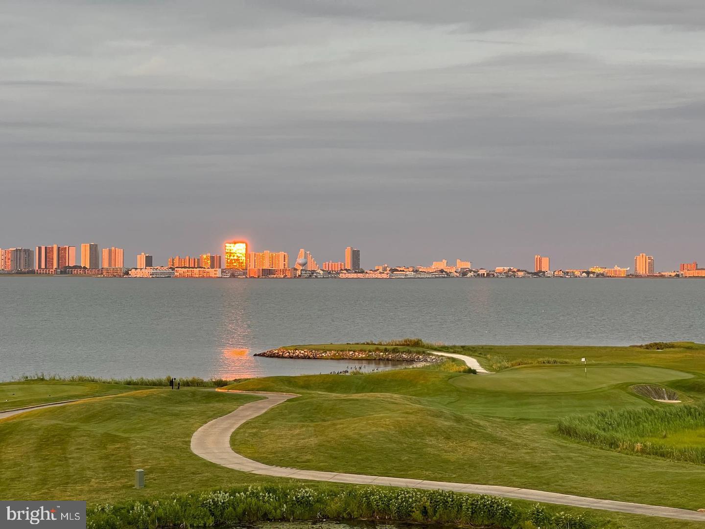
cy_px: 264
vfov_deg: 19.1
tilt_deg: -0.3
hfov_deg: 25.3
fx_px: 1568
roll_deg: -0.1
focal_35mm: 77
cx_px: 352
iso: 125
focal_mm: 9
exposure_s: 1/99
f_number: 2.8
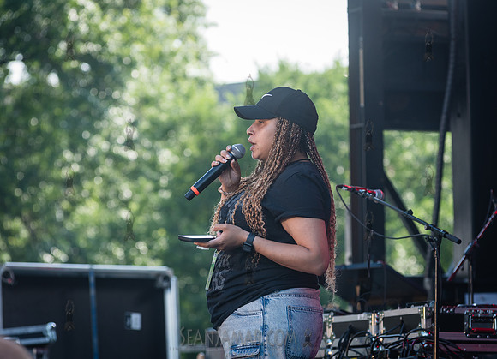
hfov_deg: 9.7
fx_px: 2923
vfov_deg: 7.0
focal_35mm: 206
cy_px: 169
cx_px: 284
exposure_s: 1/500
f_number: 5.6
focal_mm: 185
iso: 500
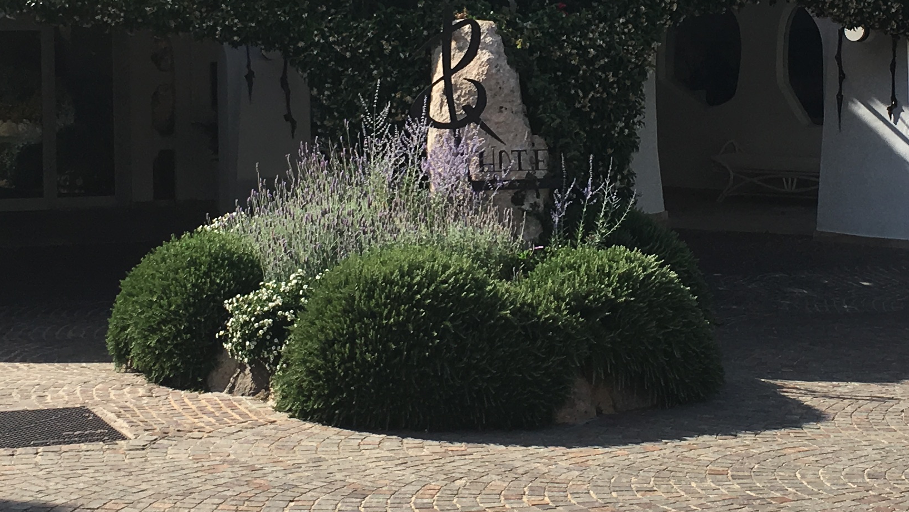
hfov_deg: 27.1
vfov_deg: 15.4
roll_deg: +1.6
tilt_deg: +1.6
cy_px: 72
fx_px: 1880
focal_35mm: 78
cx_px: 524
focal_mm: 4.15
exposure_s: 1/1241
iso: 25
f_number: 2.2
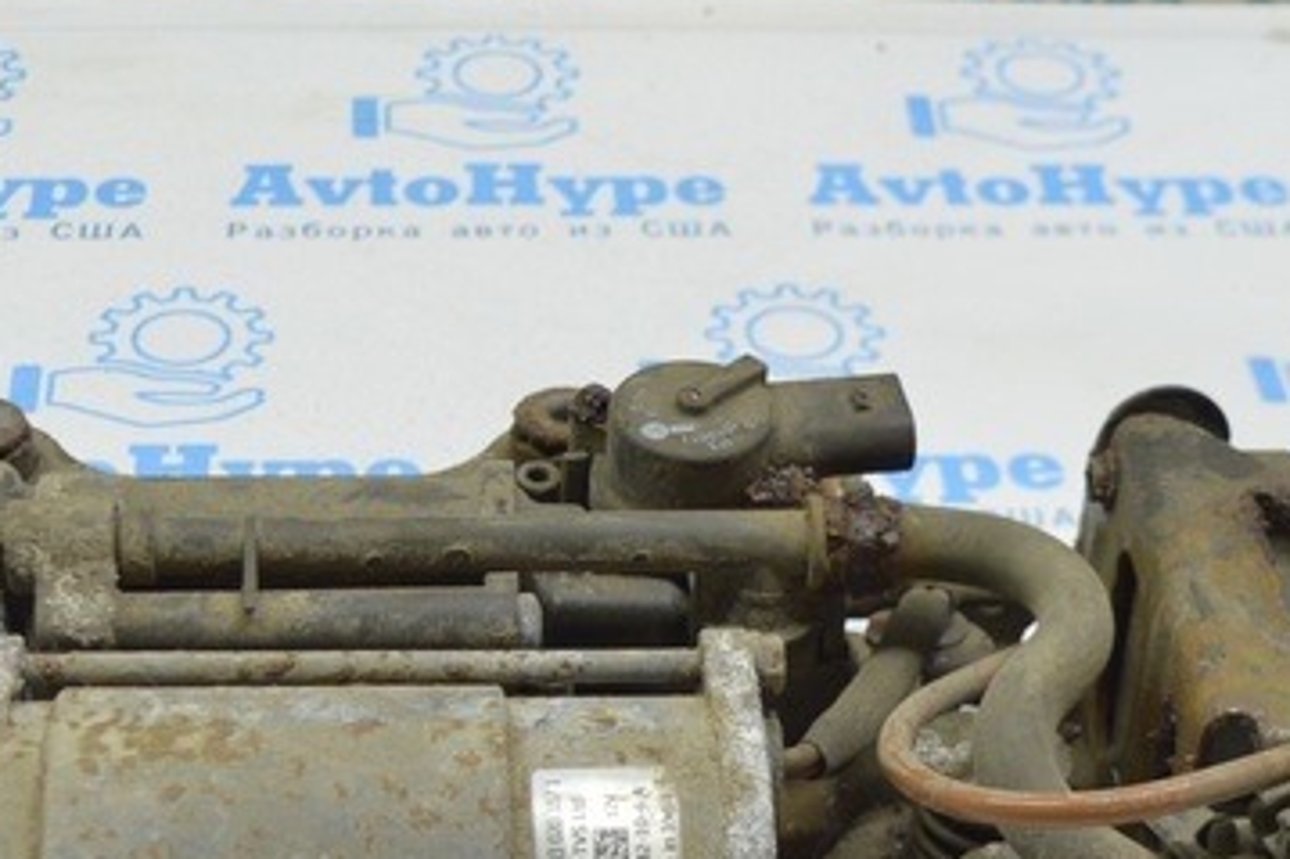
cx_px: 564
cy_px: 775
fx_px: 3367
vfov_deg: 14.4
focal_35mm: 94
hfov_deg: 21.7
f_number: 3.8
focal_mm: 22
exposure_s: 1/60
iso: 400
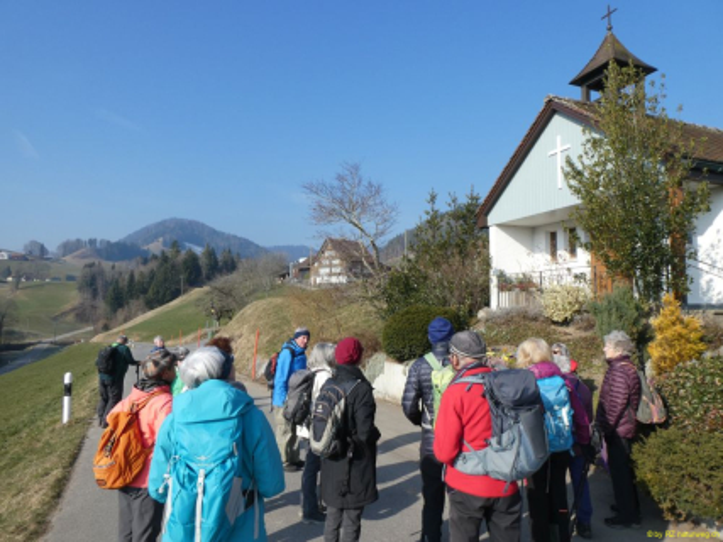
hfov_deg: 71.6
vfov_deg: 56.8
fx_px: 501
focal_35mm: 24
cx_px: 362
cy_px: 271
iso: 80
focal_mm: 4.3
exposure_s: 1/640
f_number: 3.3
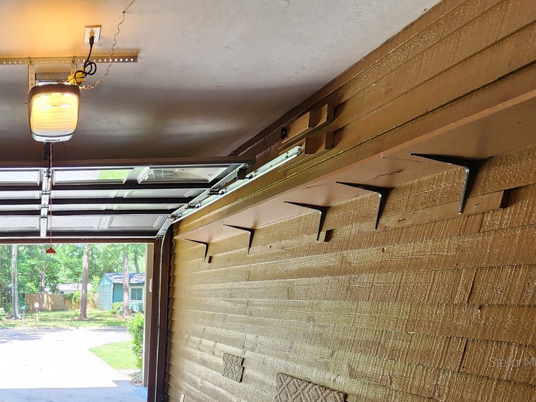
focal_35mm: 25
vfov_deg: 49.0
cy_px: 361
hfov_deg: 57.4
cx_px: 34
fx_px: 387
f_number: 2.2
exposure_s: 1/60
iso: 64
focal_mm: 2.2
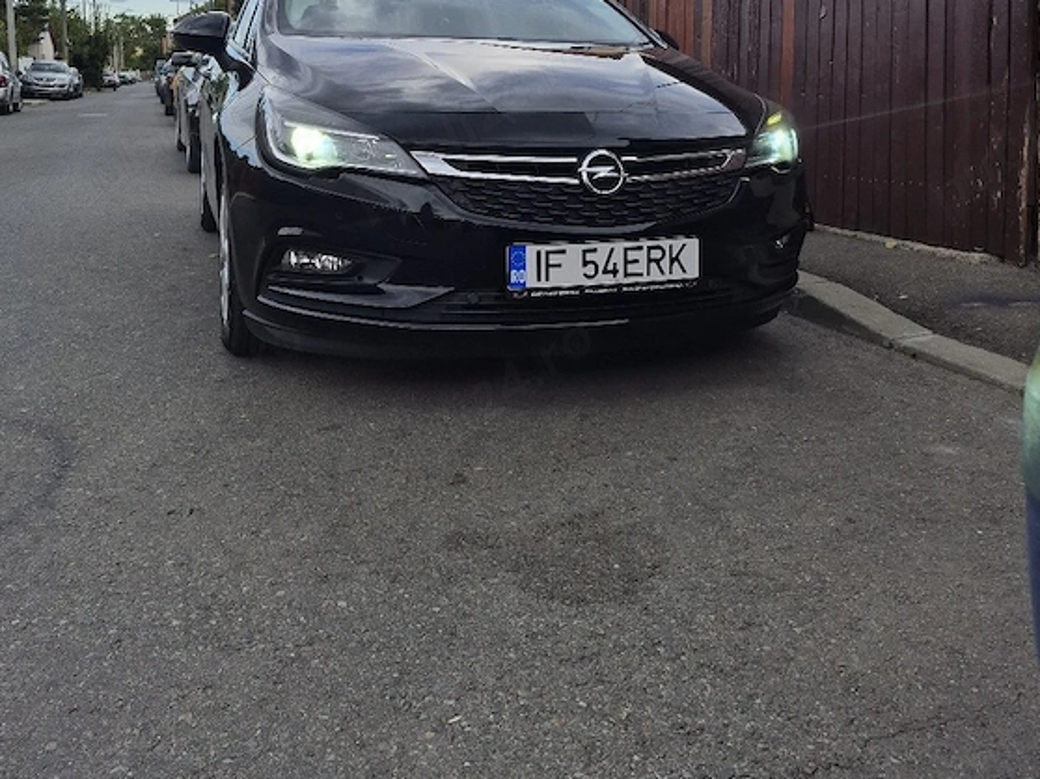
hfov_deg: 55.3
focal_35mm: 33
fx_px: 991
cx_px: 546
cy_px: 168
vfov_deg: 41.3
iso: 80
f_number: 1.8
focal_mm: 5.4
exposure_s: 1/1667
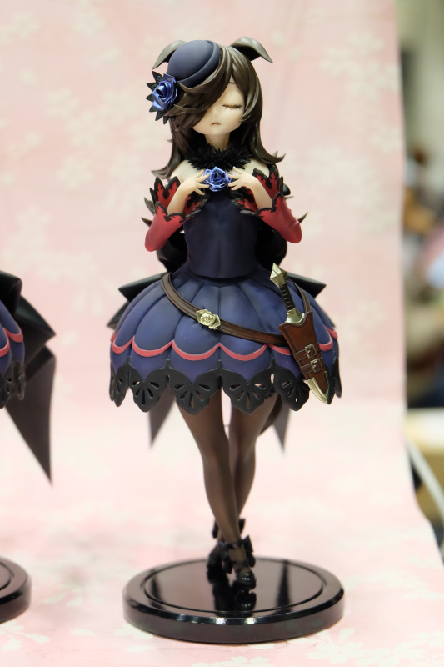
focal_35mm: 68
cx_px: 222
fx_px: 1258
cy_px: 334
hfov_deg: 20.0
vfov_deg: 29.7
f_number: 5.6
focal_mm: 45.2
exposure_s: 1/30
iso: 3200
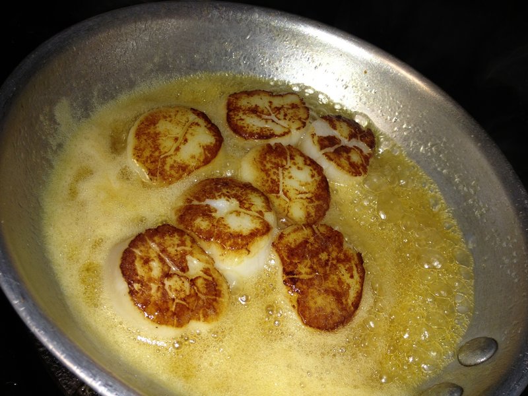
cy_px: 198
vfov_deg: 40.7
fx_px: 534
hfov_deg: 52.6
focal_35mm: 35
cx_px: 264
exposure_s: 1/54
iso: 50
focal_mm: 4.28
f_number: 2.4
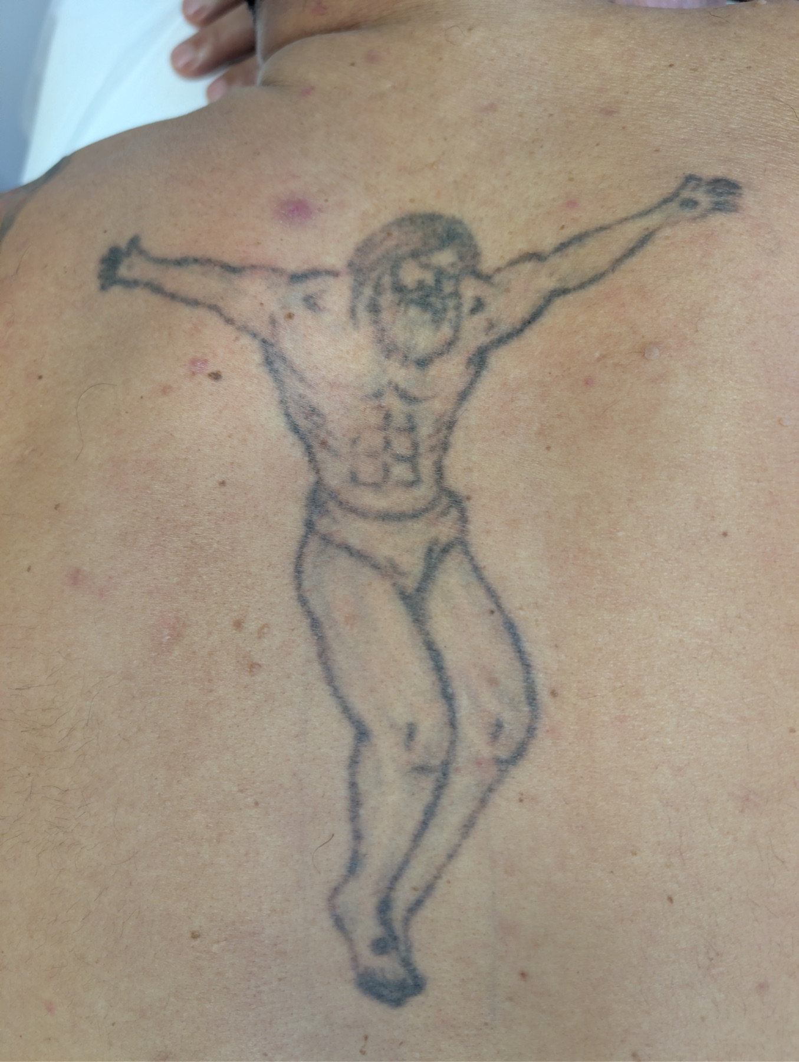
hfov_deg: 56.9
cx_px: 400
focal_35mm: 24
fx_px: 737
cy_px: 531
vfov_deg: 71.5
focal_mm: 6.9
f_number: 1.68
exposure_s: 1/132
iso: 311
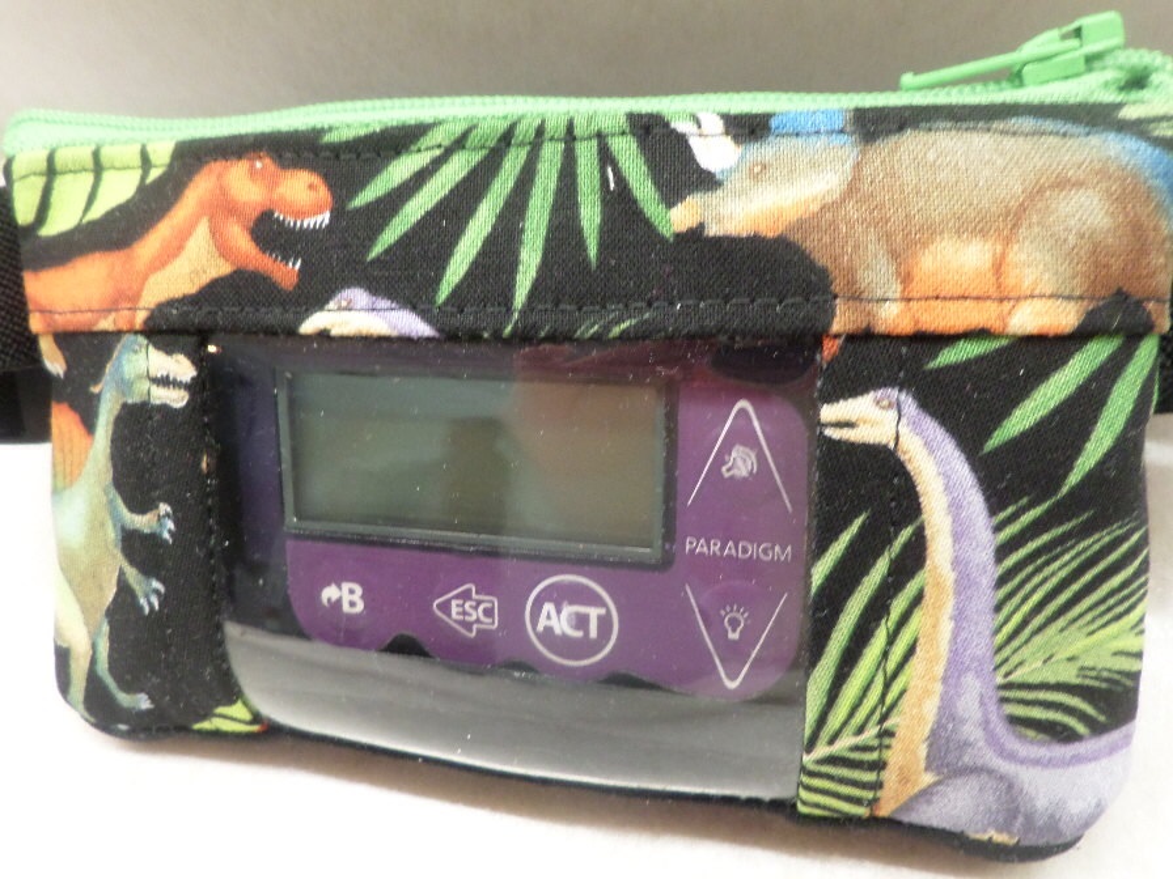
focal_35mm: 24
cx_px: 586
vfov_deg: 56.8
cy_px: 440
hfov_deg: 71.6
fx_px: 813
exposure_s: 1/20
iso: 240
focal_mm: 4.3
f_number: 3.1
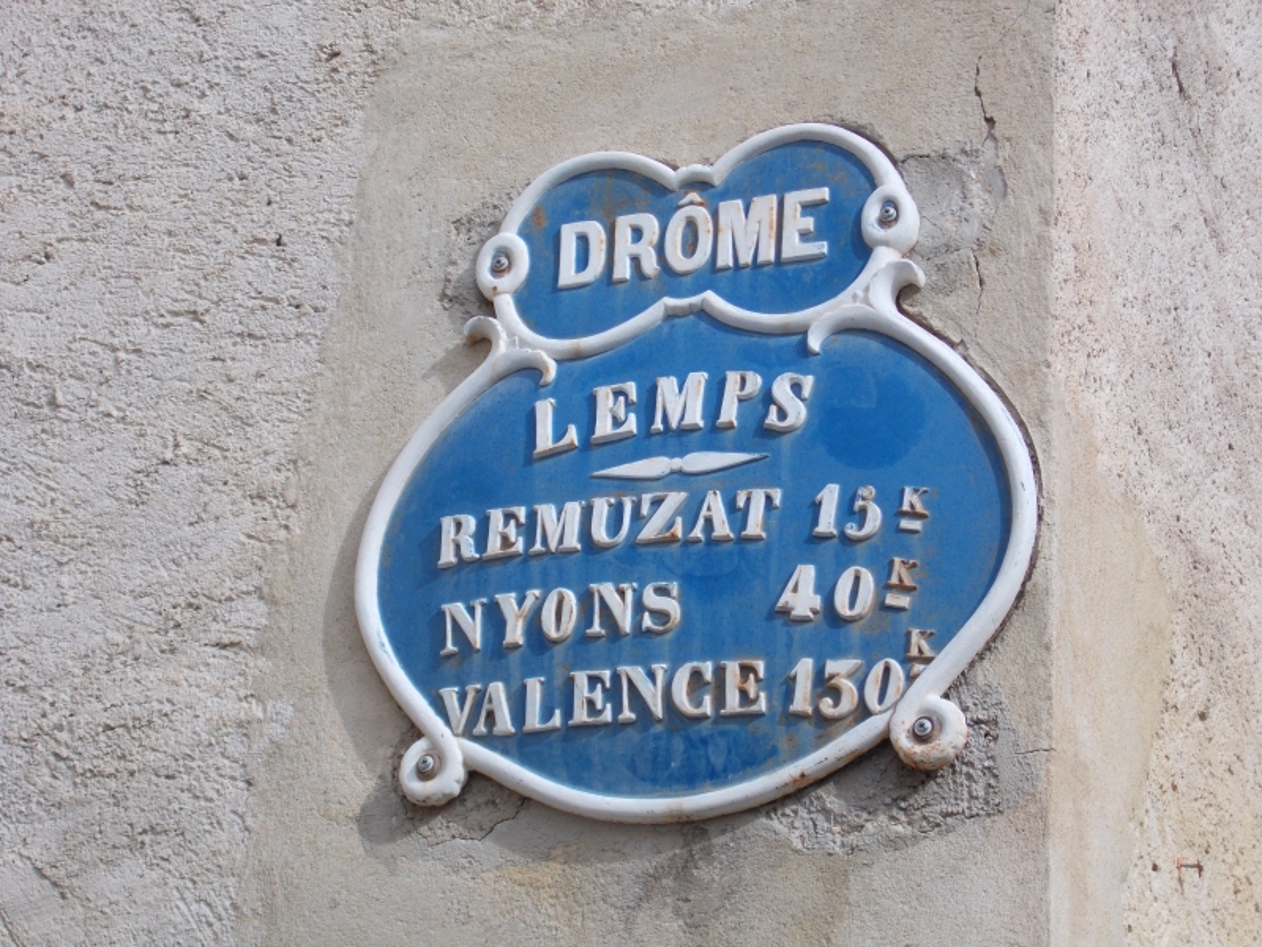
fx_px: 3609
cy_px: 474
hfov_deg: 19.8
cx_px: 631
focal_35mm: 99
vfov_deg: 14.9
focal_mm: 17.6
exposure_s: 1/250
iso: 80
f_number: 5.5
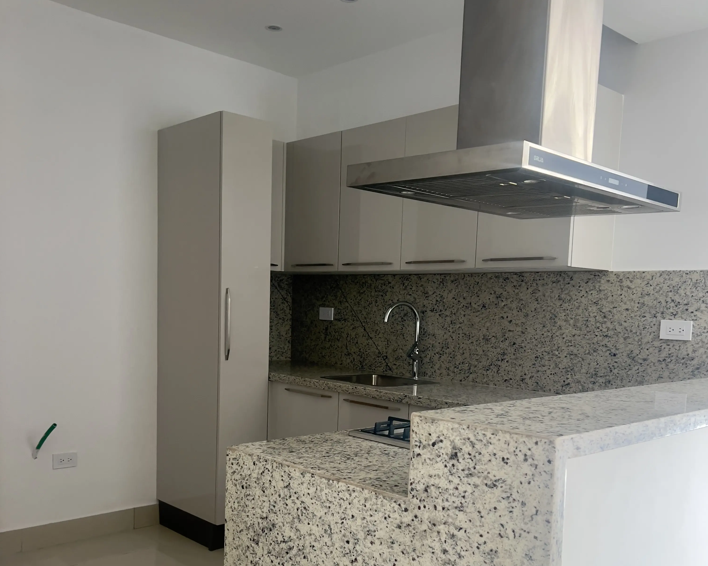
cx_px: 354
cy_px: 365
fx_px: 712
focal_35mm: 34
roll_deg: -1.3
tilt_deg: -4.5
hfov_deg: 52.8
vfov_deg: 42.9
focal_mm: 5.7
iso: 125
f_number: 1.5
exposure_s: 1/73
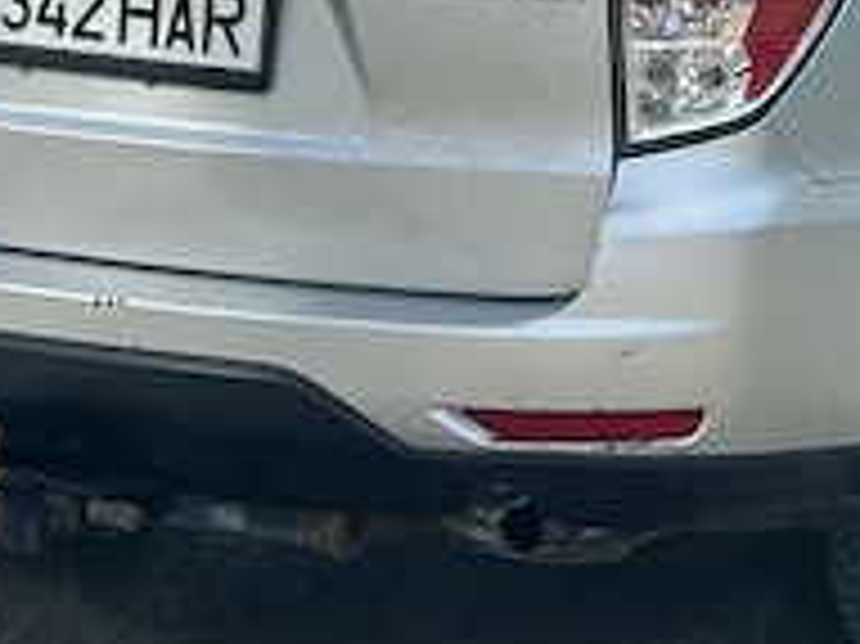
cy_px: 32
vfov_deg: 9.8
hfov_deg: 12.9
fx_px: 3749
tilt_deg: -9.1
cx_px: 855
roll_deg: +0.0
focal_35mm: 151
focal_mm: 6.86
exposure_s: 1/5000
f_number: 1.78
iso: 80
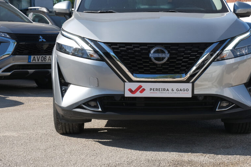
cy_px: 61
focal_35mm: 87
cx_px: 154
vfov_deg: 15.7
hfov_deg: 23.3
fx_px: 607
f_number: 9
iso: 160
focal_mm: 43.2
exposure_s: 1/180
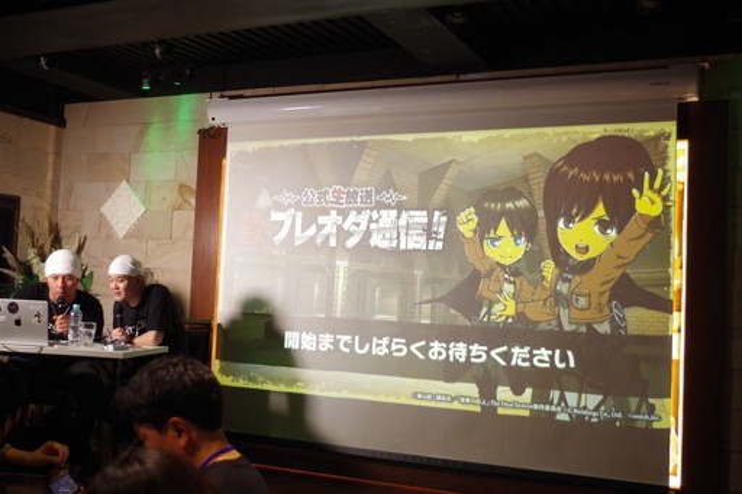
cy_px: 247
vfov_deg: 34.2
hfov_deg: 49.6
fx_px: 804
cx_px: 371
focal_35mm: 39
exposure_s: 1/60
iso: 1600
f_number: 4
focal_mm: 26.25
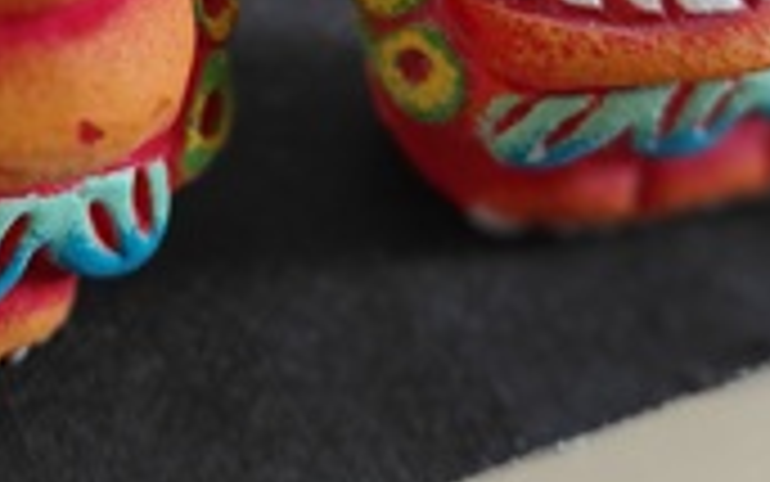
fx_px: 1301
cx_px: 203
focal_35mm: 62
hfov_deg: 32.4
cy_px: -131
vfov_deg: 19.5
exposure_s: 1/60
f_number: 1.8
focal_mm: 4.69
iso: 160
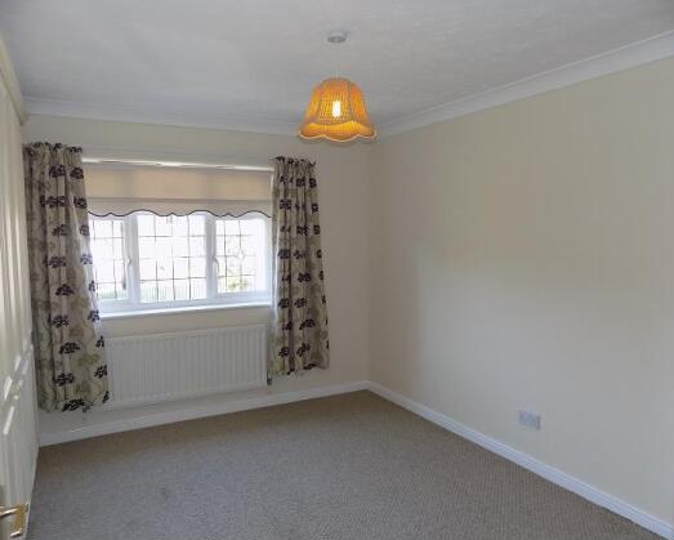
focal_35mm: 25
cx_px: 334
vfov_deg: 56.8
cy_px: 280
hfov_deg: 68.1
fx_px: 499
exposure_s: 1/30
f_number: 3.1
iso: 125
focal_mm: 4
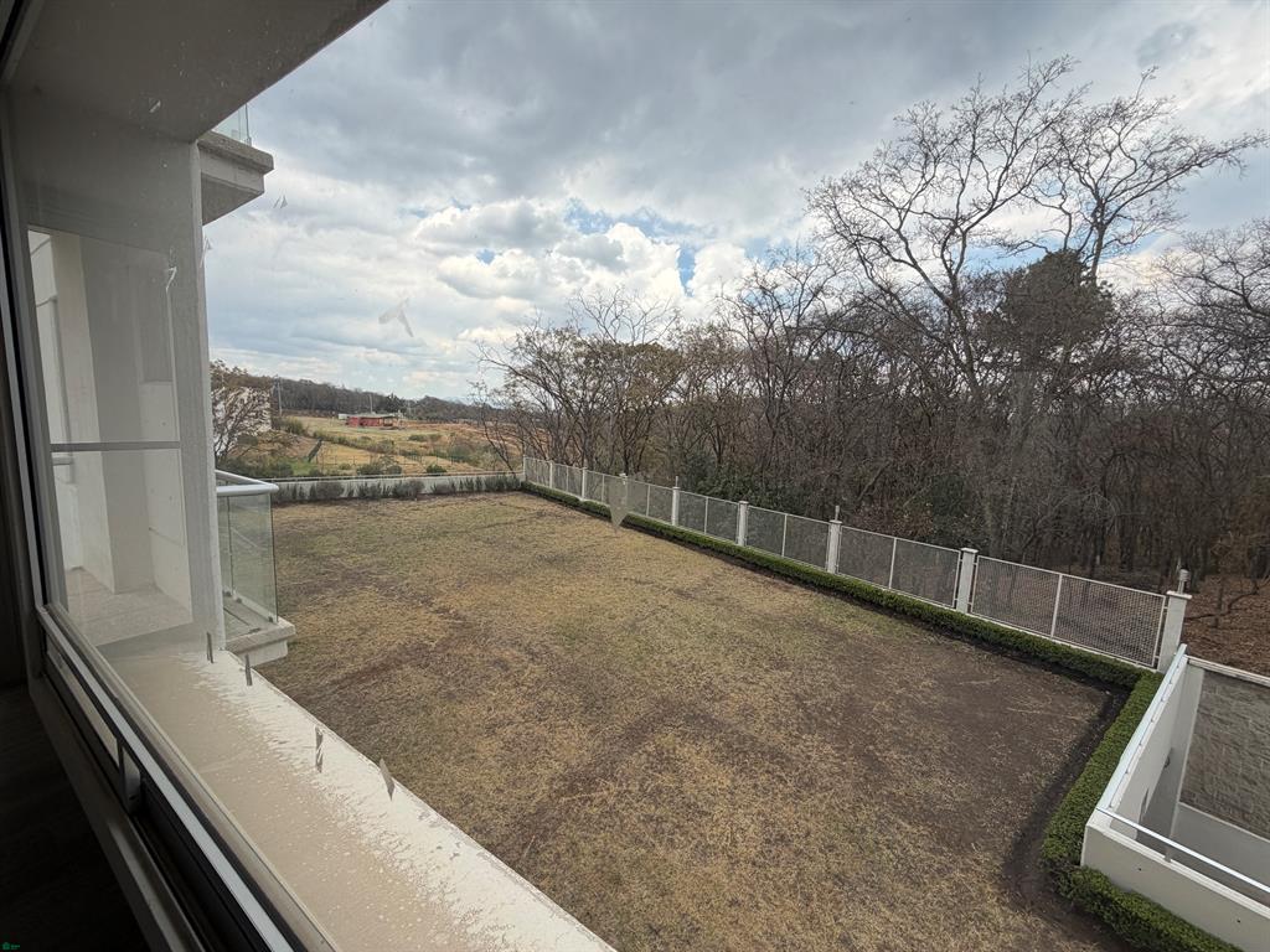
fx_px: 514
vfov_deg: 85.7
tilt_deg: -7.4
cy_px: 476
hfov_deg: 102.1
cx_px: 635
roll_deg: -1.8
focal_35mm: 14
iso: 40
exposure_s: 1/709
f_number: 2.2
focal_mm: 2.22
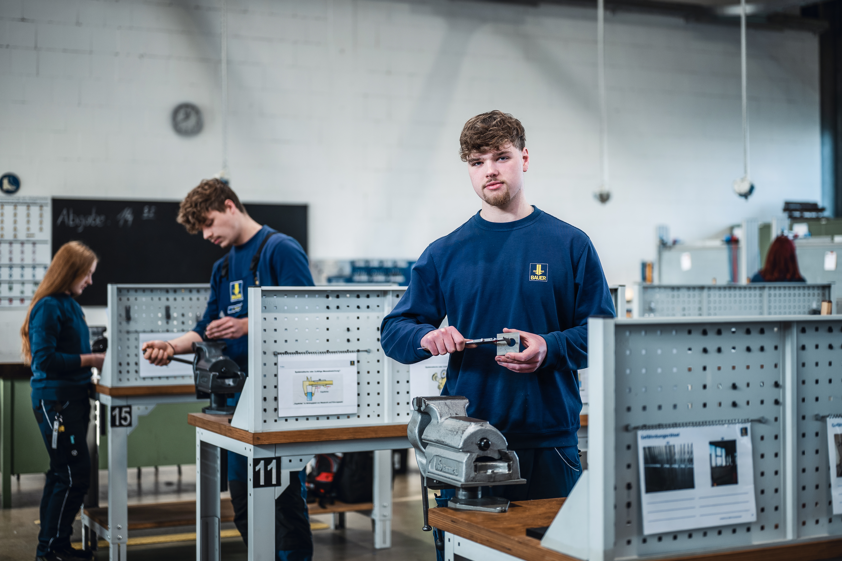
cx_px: 421
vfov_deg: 27.0
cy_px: 280
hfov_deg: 39.6
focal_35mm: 50
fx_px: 1169
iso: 200
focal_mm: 50
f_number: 1.8
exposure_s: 1/200
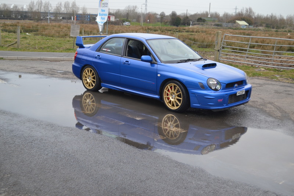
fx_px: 343
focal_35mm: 42
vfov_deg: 31.9
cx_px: 147
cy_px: 98
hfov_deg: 46.4
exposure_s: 1/30
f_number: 4.5
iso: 400
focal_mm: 28
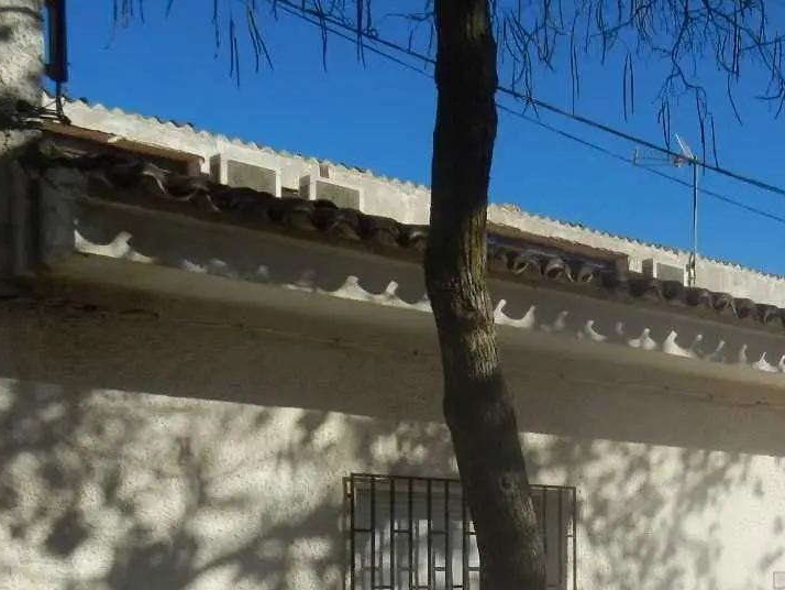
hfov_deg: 31.9
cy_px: 546
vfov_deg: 25.2
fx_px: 1270
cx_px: 767
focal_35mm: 56
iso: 125
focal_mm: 4.5
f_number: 6.4
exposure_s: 1/640
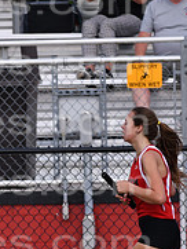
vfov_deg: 1.4
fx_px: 9957
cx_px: -158
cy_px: 215
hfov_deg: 1.1
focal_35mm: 1384
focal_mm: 300
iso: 100
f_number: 5.6
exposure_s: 1/500
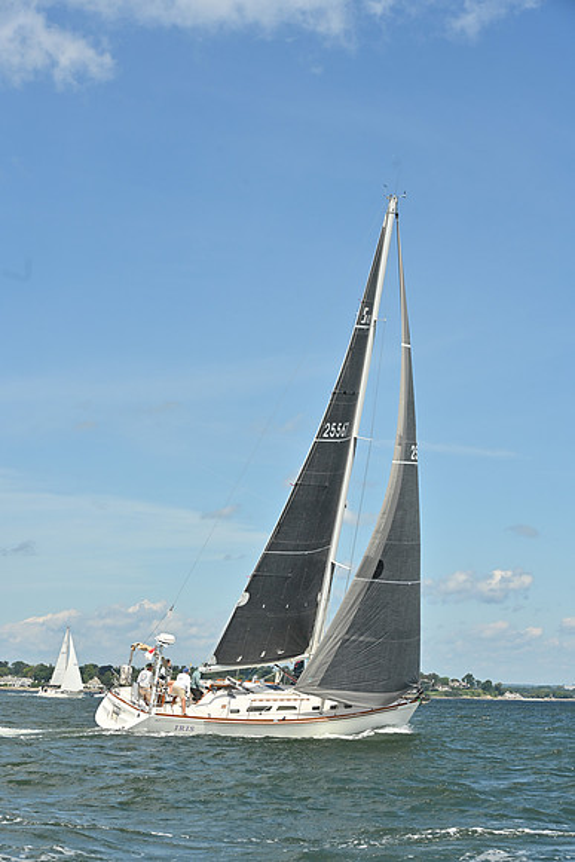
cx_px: 288
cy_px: 431
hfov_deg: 19.5
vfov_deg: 28.8
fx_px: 1676
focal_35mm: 70
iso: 250
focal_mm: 70
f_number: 8
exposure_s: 1/1000
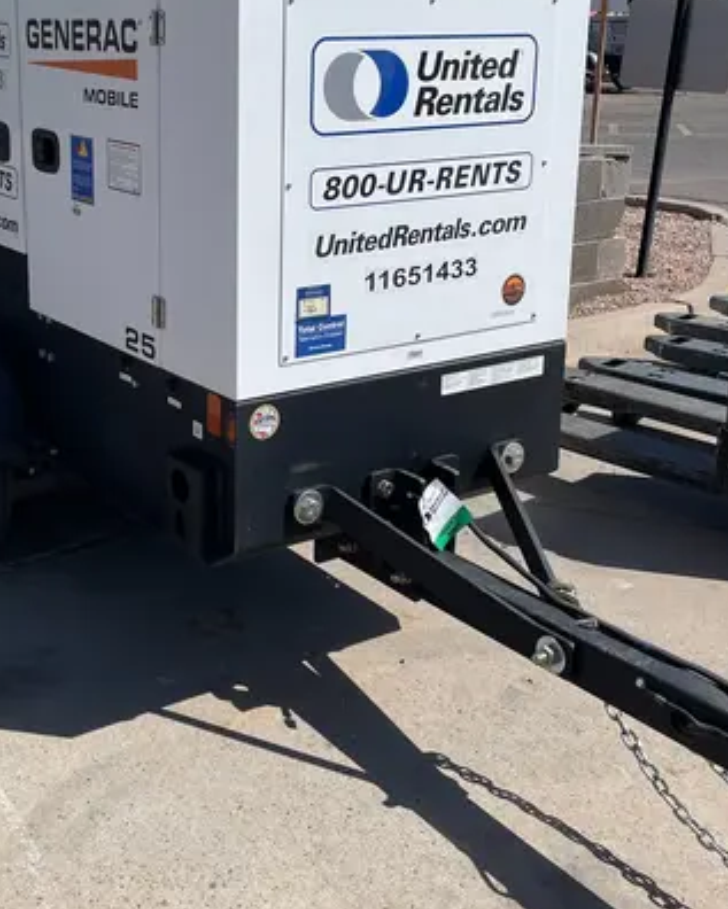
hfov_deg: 31.7
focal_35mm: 47
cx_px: 218
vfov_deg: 39.3
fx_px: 1265
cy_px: 336
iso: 32
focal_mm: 4.2
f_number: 1.6
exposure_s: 1/5051
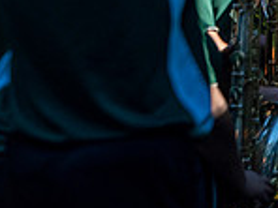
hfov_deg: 2.6
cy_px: -126
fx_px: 6063
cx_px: -248
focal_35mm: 755
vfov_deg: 2.0
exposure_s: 1/2500
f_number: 2.8
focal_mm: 200
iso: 800
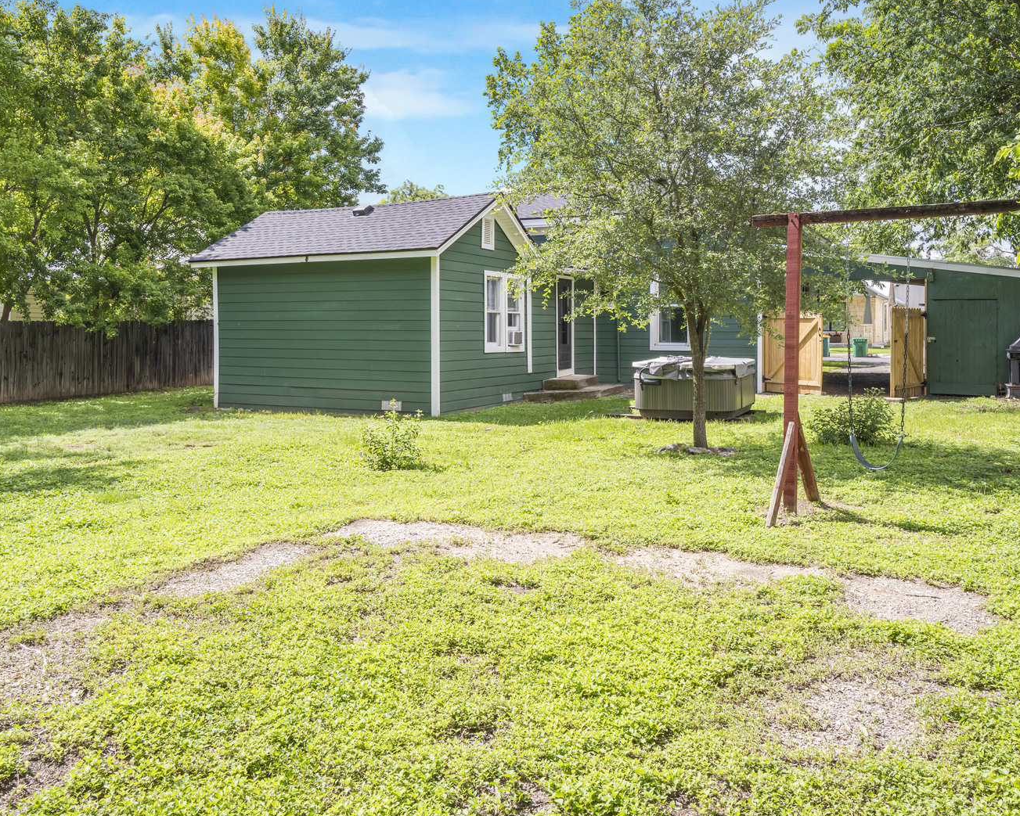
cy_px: 416
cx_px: 481
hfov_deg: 61.2
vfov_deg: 50.7
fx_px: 861
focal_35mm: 29
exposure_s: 1/250
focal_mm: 16.3
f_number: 8
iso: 250
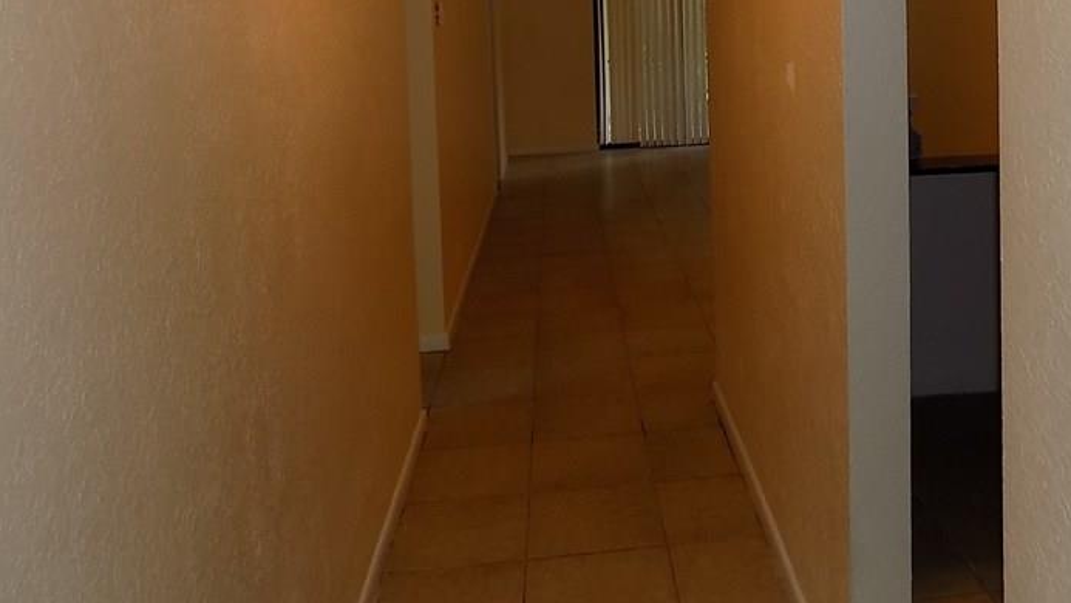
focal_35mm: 37
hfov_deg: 52.9
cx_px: 716
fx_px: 1051
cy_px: 60
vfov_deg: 30.6
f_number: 3.1
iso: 200
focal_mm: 4
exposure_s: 1/30
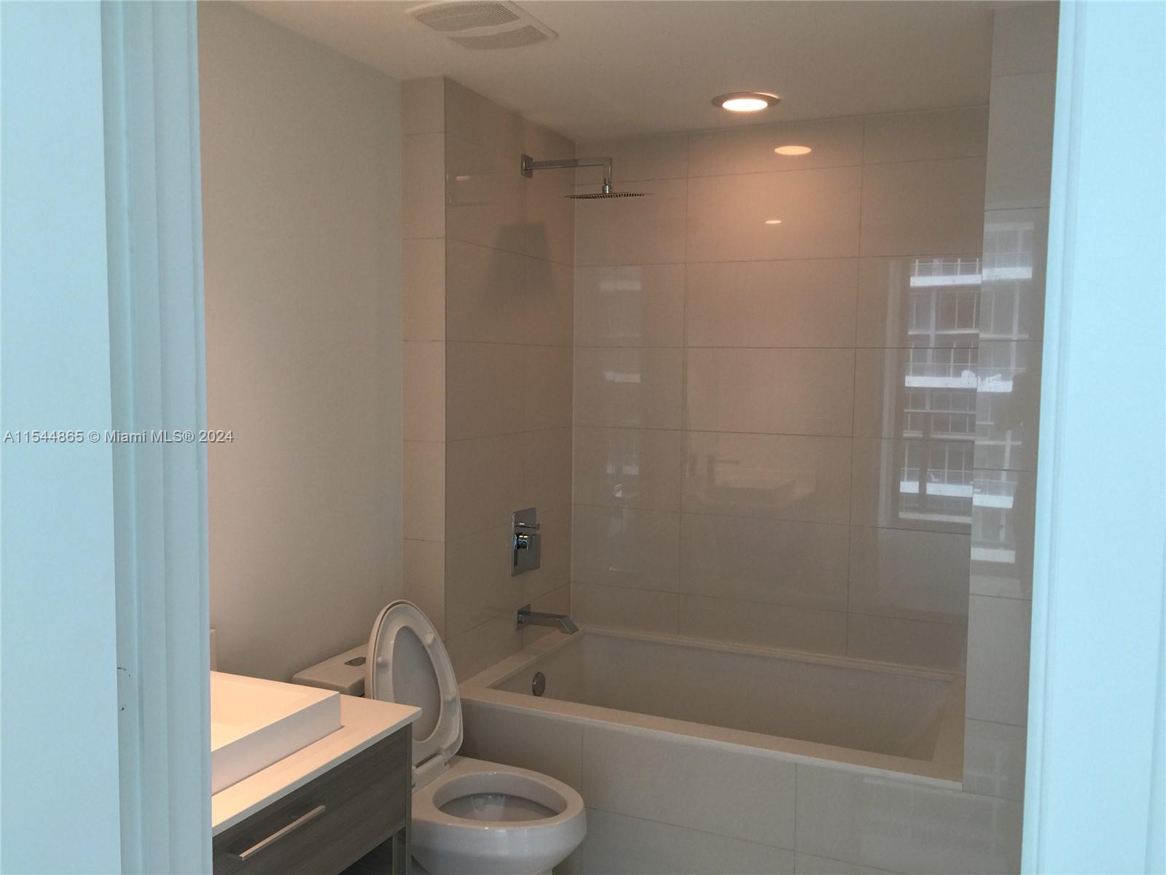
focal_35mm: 29
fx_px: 977
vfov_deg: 48.2
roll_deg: -1.7
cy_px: 438
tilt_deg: -4.0
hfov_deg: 61.7
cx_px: 583
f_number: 2.2
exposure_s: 1/15
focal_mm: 4.15
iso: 32
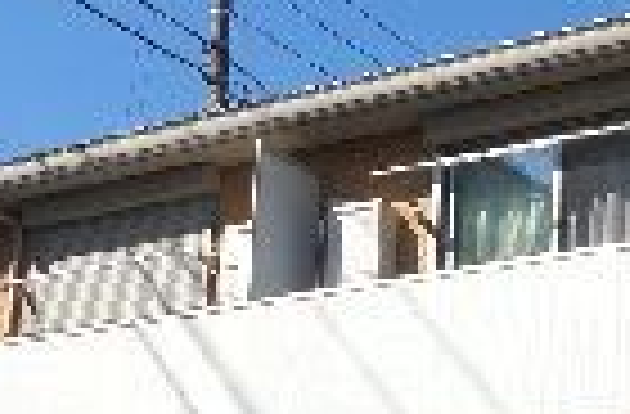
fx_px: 2247
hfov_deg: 15.9
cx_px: 450
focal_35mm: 129
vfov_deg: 10.5
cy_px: 286
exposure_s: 1/320
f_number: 11
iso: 200
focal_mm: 16
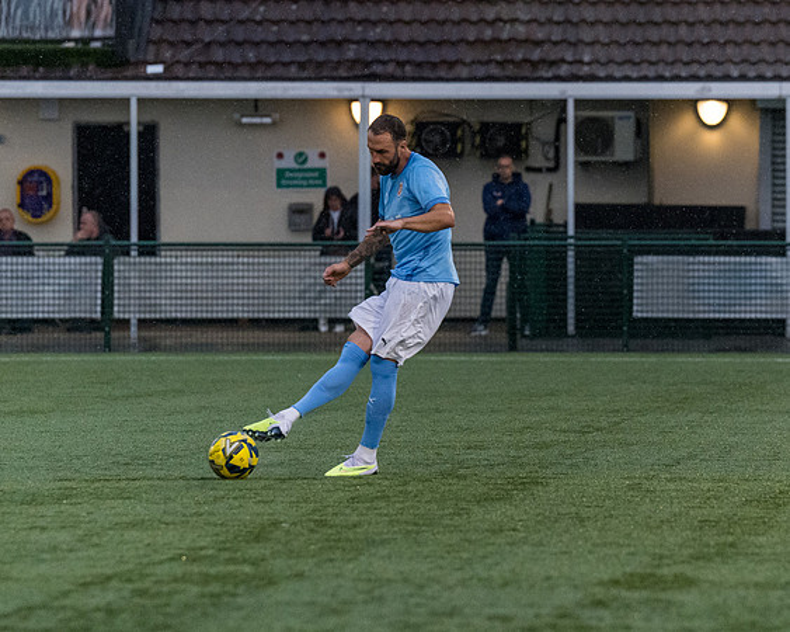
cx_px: 514
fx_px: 7544
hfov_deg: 6.0
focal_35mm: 323
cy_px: 219
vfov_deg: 4.8
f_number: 4.5
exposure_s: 1/2000
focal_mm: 185
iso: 4000
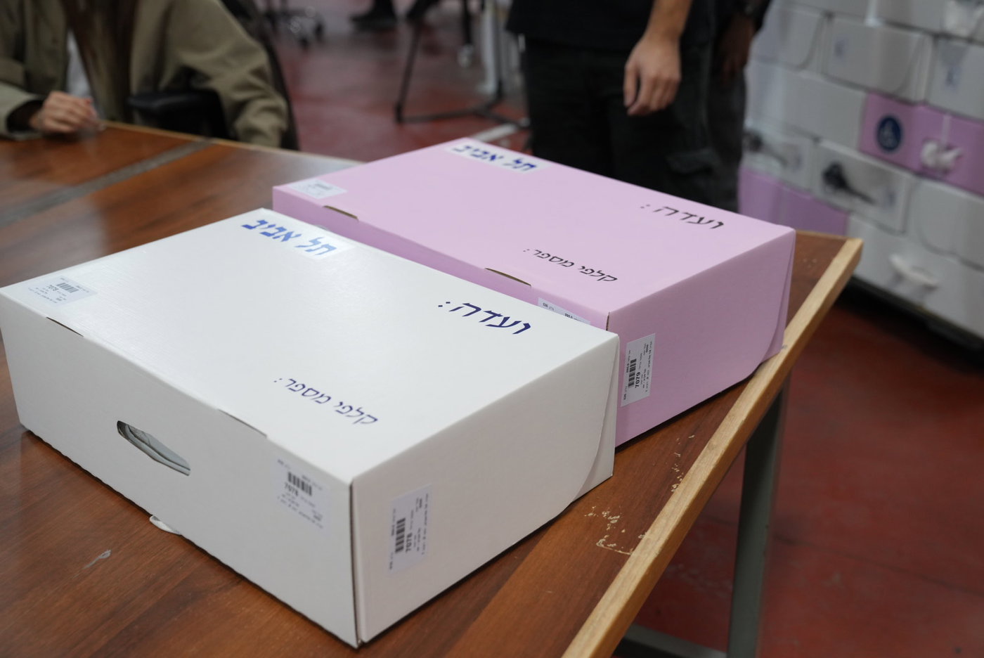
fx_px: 1176
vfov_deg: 31.2
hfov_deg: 45.4
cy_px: 329
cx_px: 492
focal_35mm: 43
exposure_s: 1/160
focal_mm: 43
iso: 1600
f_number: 3.5
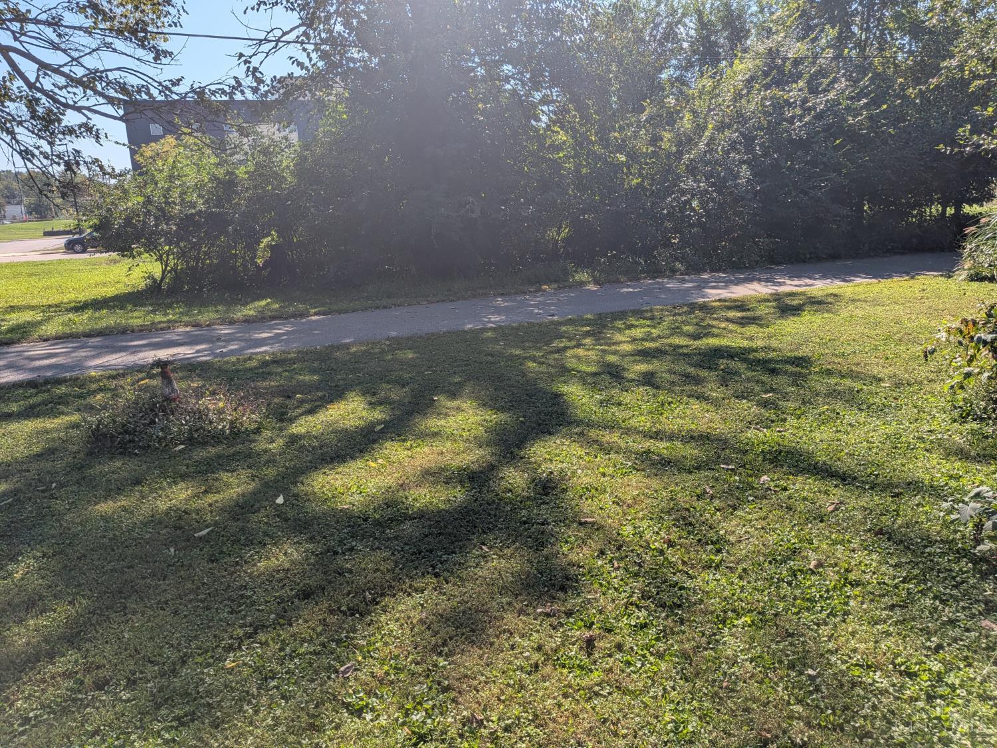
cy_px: 374
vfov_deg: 56.8
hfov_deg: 71.6
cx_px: 498
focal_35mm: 24
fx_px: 691
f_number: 1.7
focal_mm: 4.53
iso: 24
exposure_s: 1/1391
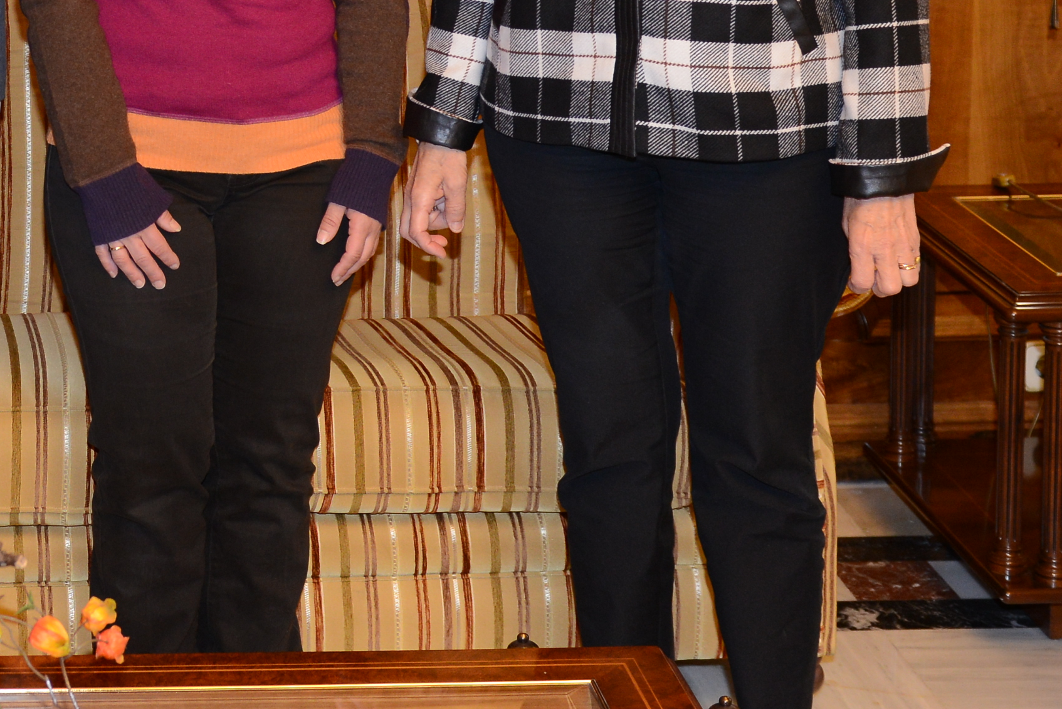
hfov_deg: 19.3
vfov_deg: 13.2
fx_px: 2980
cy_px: -117
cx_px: -121
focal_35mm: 101
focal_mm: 31
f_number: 3.5
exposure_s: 1/60
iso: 800
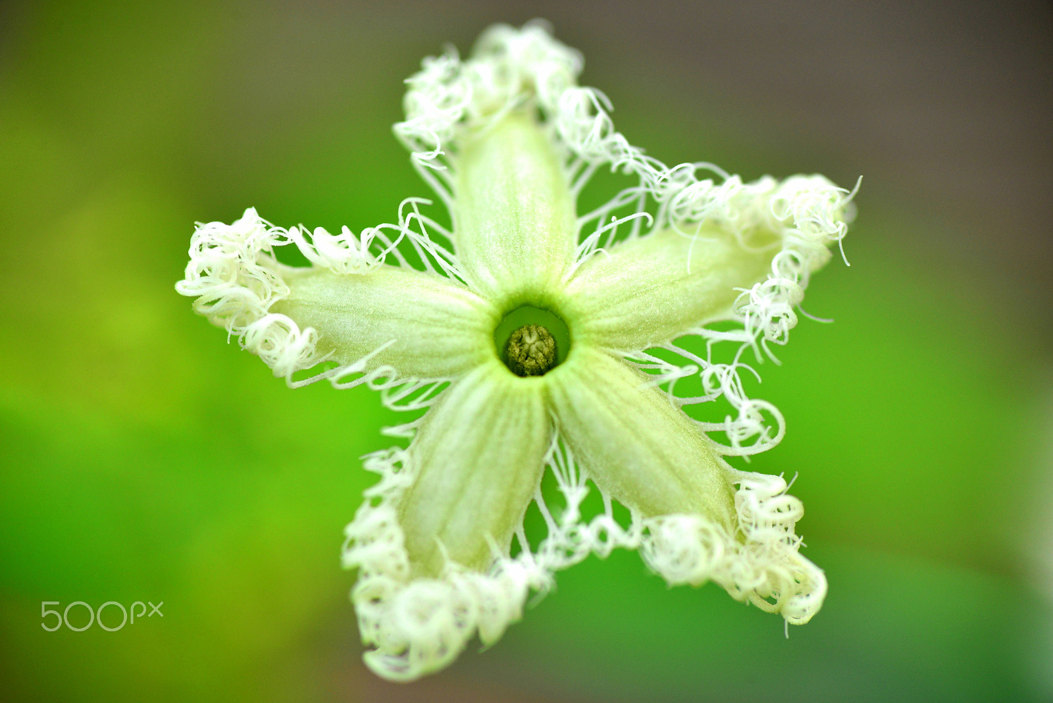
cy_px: 352
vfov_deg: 15.2
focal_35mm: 90
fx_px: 2633
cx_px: 526
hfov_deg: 22.6
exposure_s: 1/1000
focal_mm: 90
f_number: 9.5
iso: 200
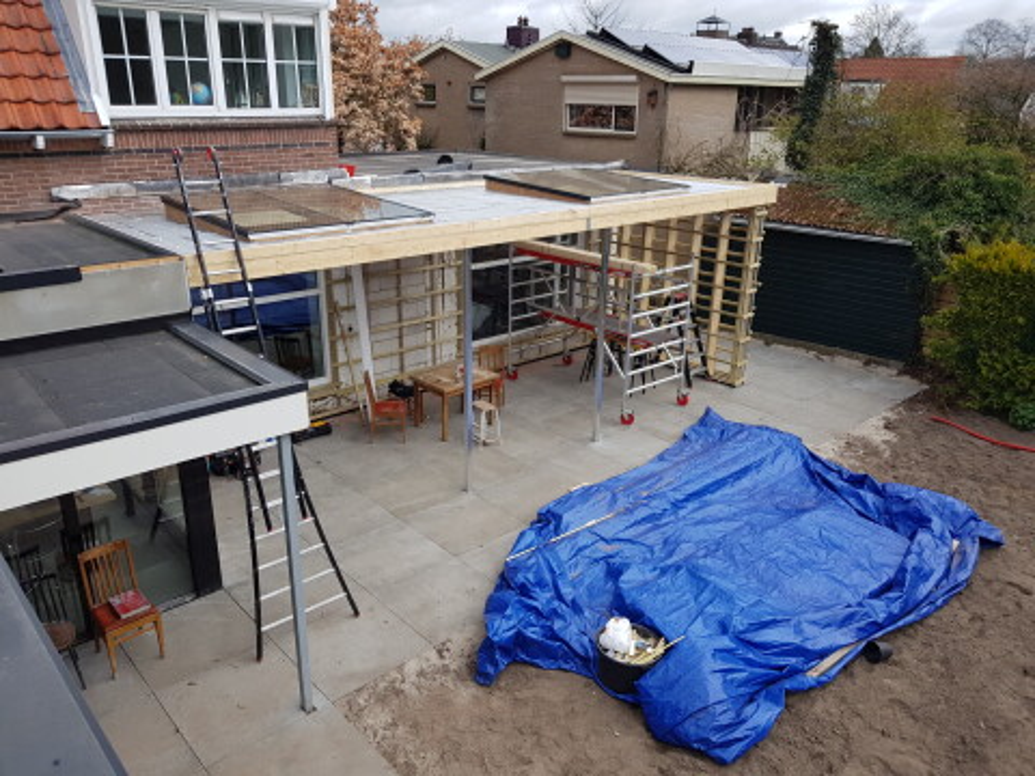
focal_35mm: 26
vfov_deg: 53.1
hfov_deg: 67.3
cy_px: 388
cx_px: 518
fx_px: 777
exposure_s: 1/1268
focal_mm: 4.2
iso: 40
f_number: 1.7
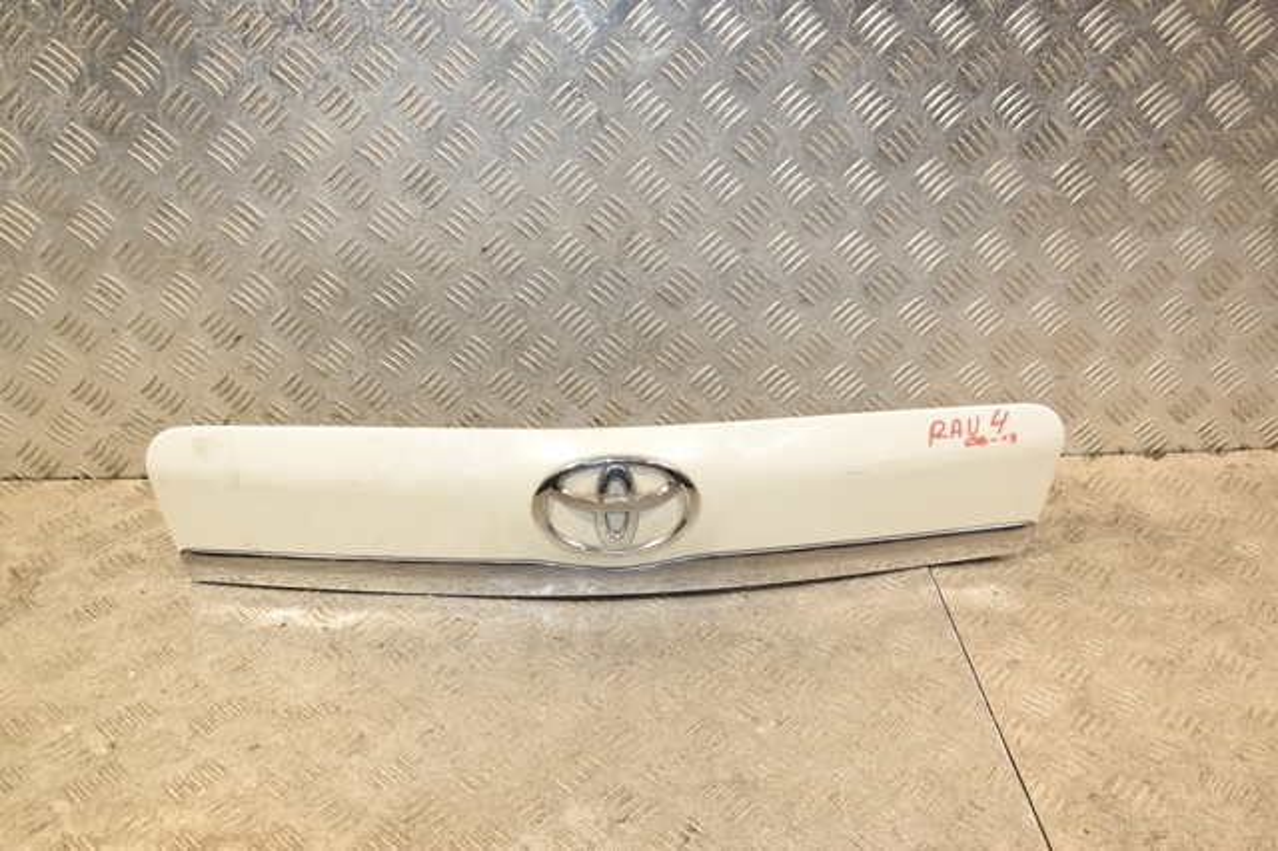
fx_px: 1277
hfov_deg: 53.2
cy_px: 426
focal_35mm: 36
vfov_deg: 36.8
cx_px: 639
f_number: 6.3
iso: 800
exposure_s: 1/200
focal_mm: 24
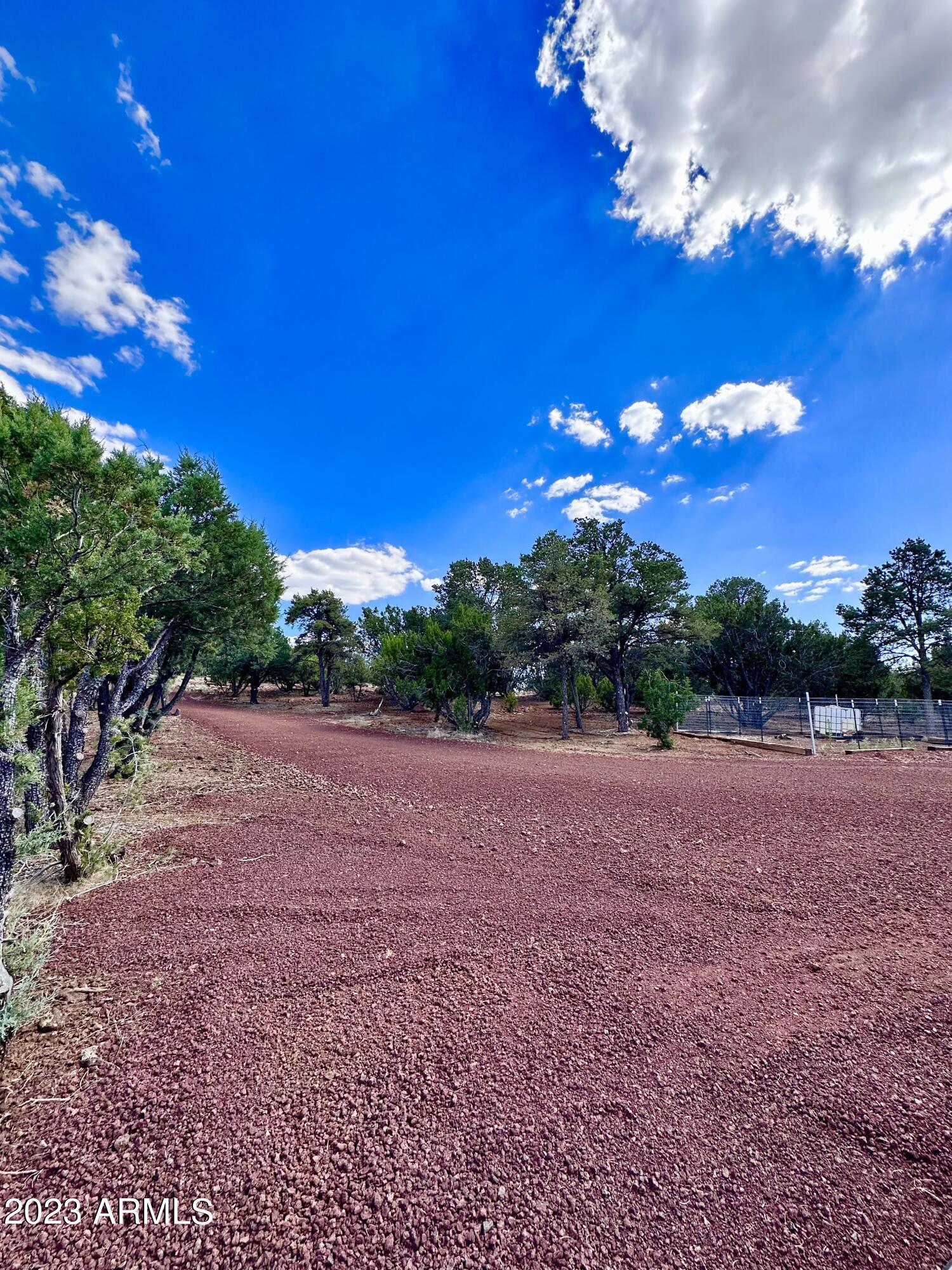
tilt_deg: +10.2
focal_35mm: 14
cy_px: 635
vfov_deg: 102.1
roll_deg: -0.3
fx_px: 513
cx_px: 476
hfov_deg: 85.7
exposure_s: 1/1125
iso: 50
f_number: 2.2
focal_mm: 2.22
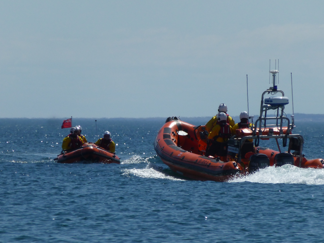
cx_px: 162
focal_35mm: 720
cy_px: 122
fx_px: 6739
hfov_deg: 2.8
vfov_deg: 2.1
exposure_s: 1/1000
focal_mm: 86
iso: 100
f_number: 6.4
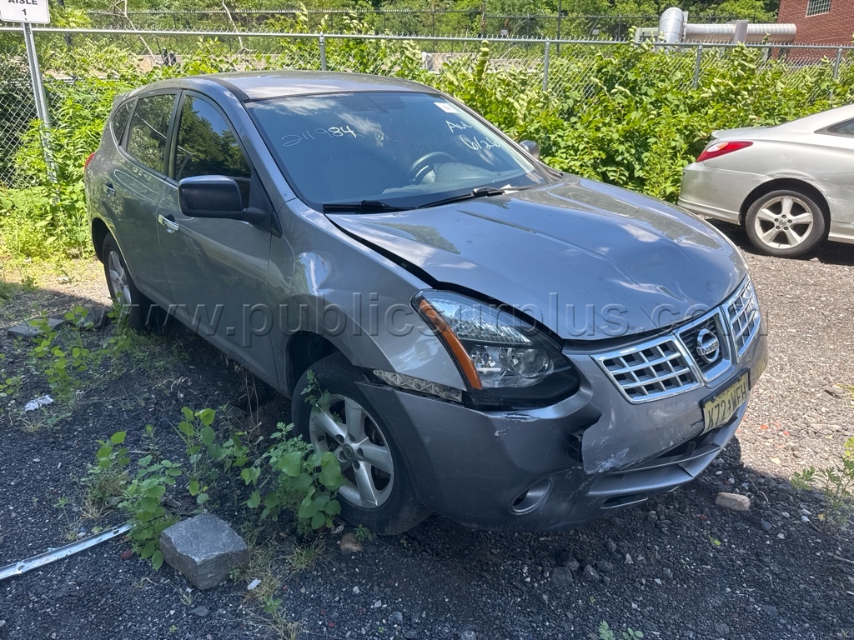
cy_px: 320
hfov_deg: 71.6
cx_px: 427
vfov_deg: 56.8
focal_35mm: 24
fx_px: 592
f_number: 1.78
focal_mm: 6.76
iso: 80
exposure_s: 1/952
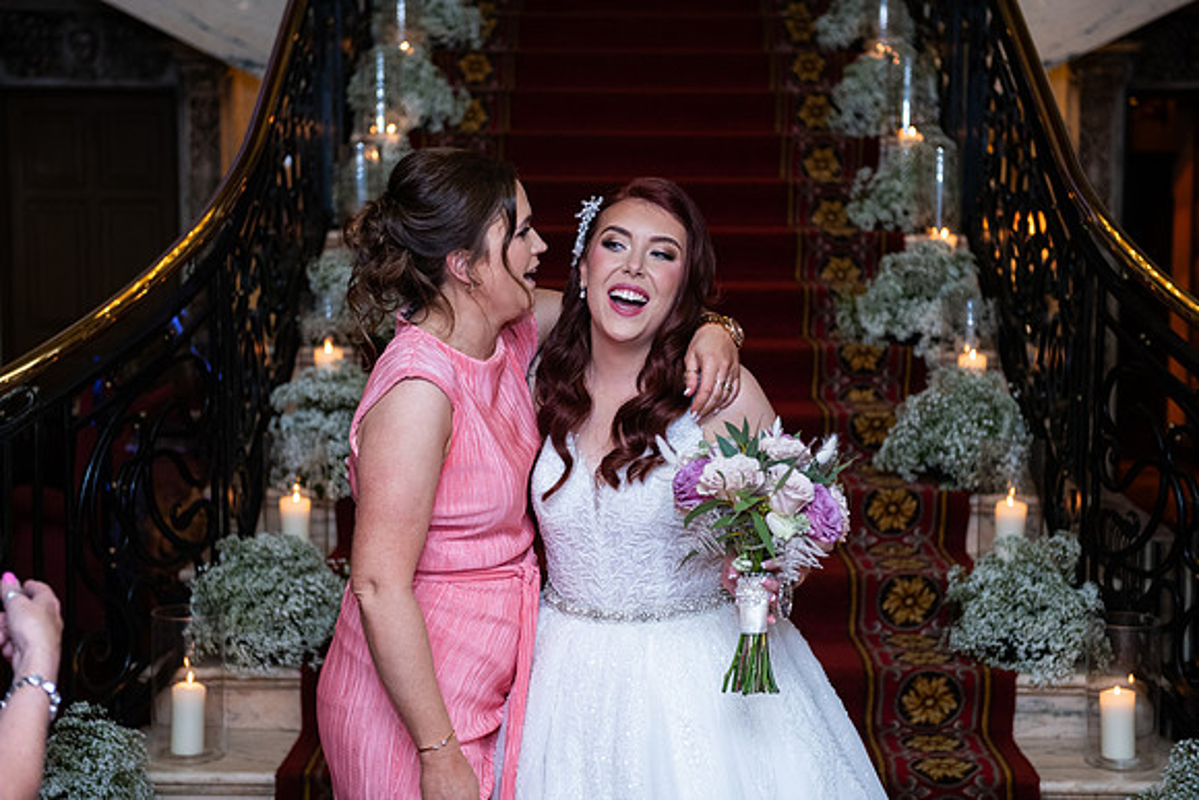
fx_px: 2065
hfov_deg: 32.4
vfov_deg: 21.9
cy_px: 400
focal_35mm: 62
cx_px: 600
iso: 800
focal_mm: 62
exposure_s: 1/160
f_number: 3.5
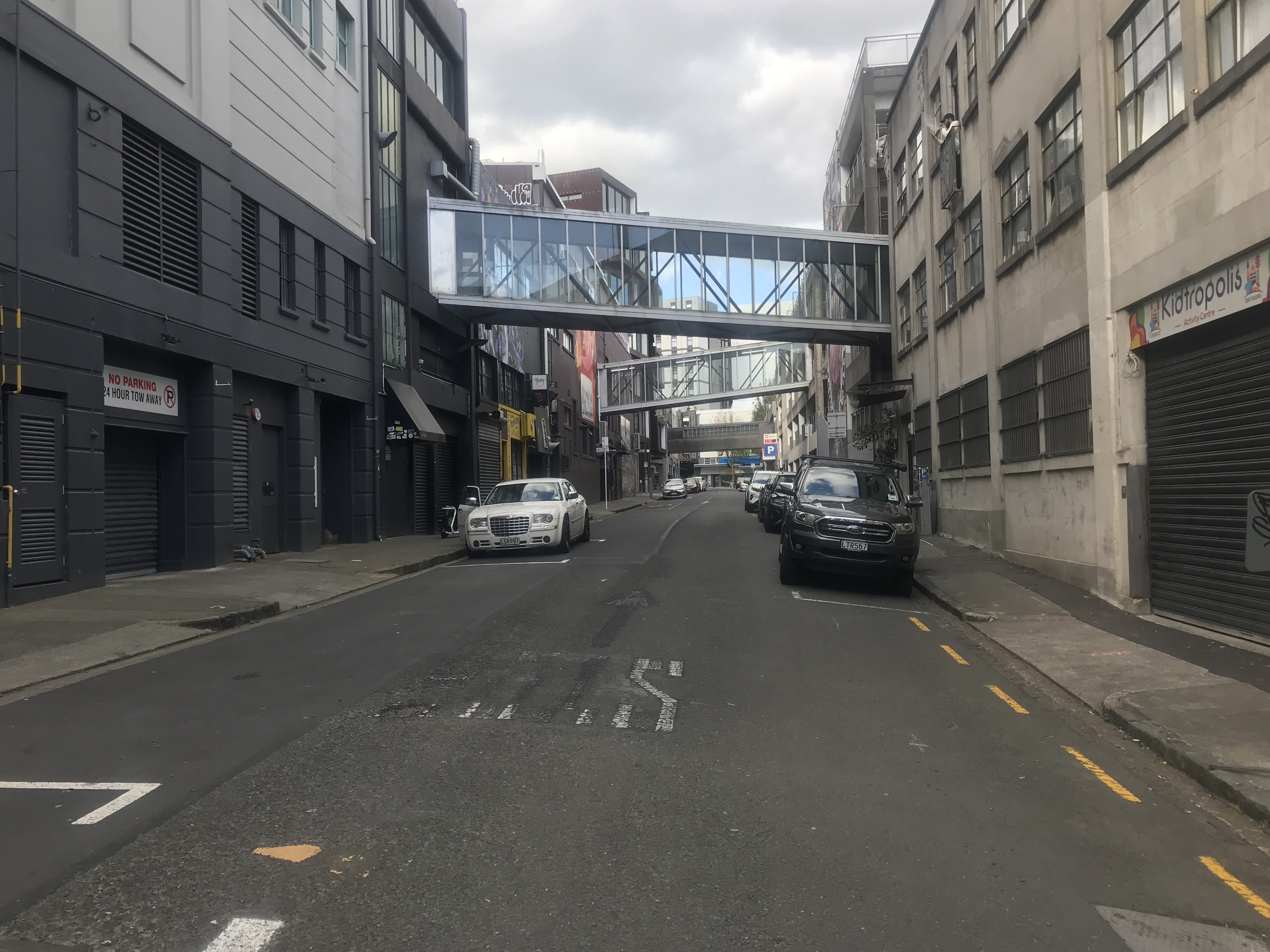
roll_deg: +1.0
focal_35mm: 29
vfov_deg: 48.2
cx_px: 636
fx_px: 1064
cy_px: 468
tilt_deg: +2.9
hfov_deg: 61.7
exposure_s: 1/399
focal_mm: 3.99
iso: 20
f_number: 1.8
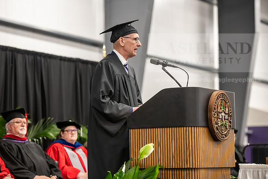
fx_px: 894
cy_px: 90
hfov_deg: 17.1
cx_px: 134
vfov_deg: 11.4
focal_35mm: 120
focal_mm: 120
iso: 5000
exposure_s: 1/200
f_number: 3.2
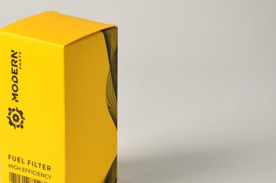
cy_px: 116
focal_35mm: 271
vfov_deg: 5.1
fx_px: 2073
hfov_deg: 7.6
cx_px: 66
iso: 100
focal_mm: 105
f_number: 8
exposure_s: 1/13
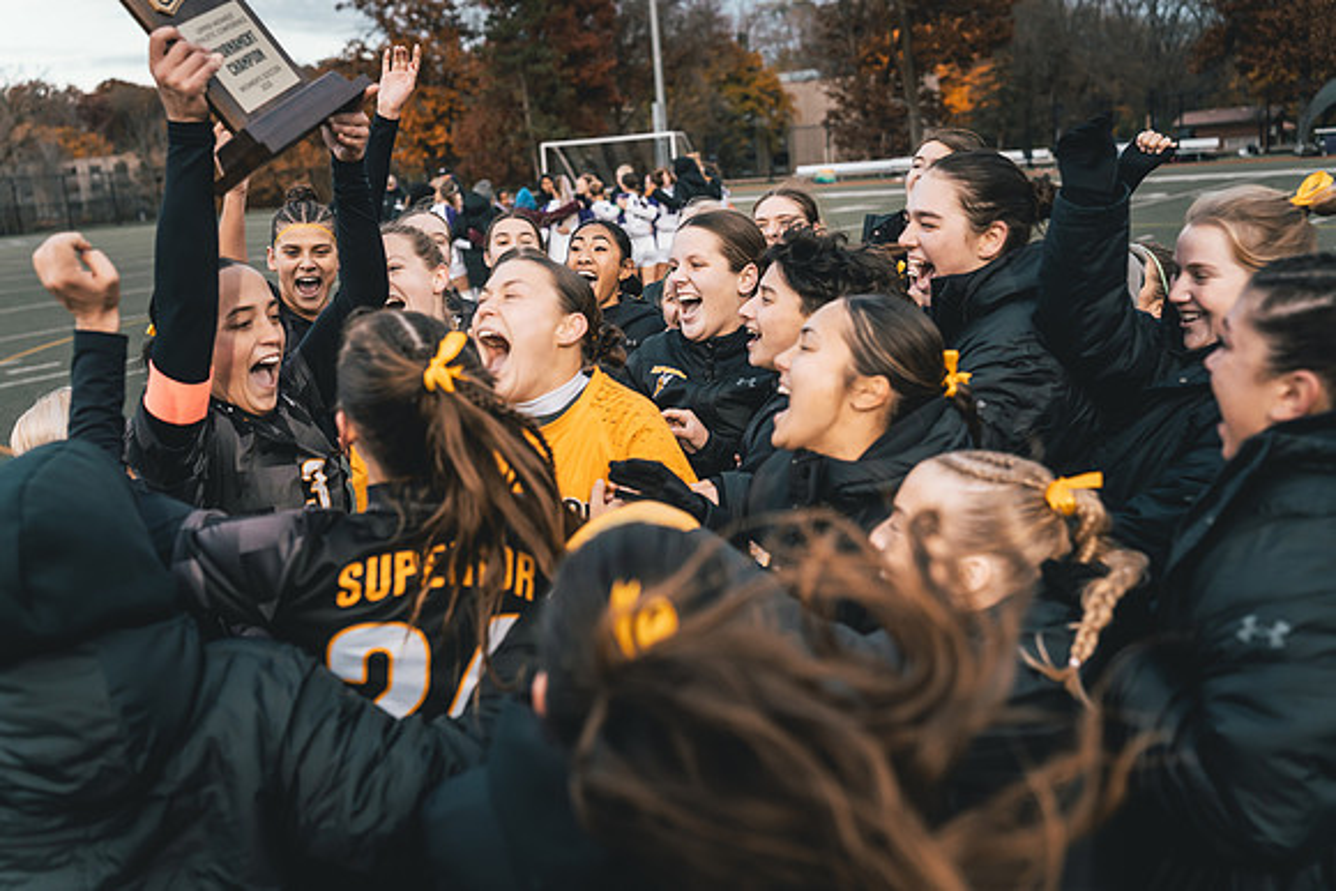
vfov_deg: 37.9
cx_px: 668
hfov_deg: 54.4
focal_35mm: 35
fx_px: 1299
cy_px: 446
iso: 800
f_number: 2.8
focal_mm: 35
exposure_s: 1/1600
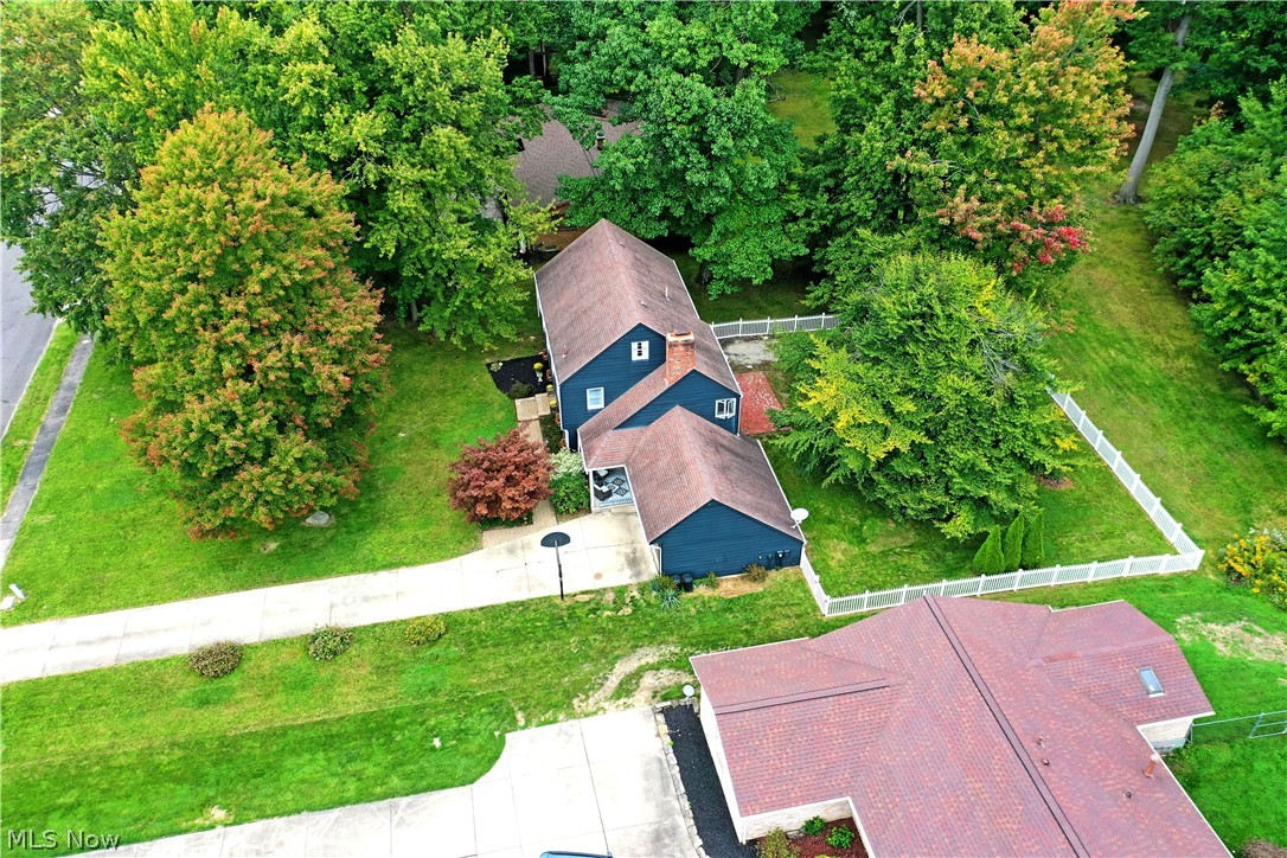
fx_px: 1001
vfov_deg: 46.4
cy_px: 429
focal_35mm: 28
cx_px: 644
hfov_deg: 65.5
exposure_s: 1/80
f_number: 3.5
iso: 100
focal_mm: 10.26
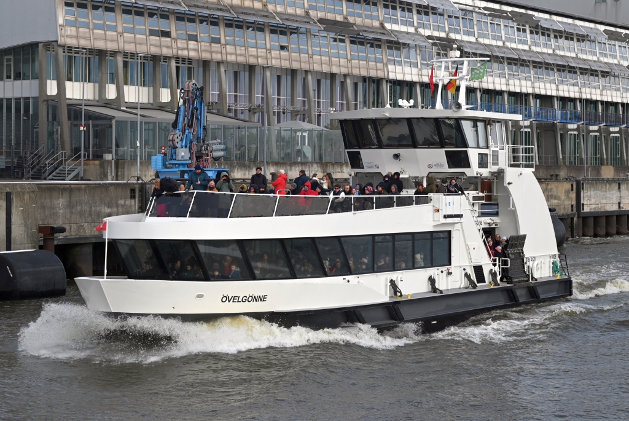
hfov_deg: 32.3
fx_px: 1084
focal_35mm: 62
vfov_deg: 22.0
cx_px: 314
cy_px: 210
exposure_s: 1/320
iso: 100
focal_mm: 62
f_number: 7.1
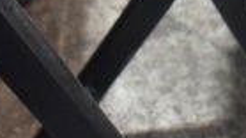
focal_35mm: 179
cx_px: 202
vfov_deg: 6.4
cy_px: -204
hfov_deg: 12.0
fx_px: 1167
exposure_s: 1/40
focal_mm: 26
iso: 900
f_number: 4
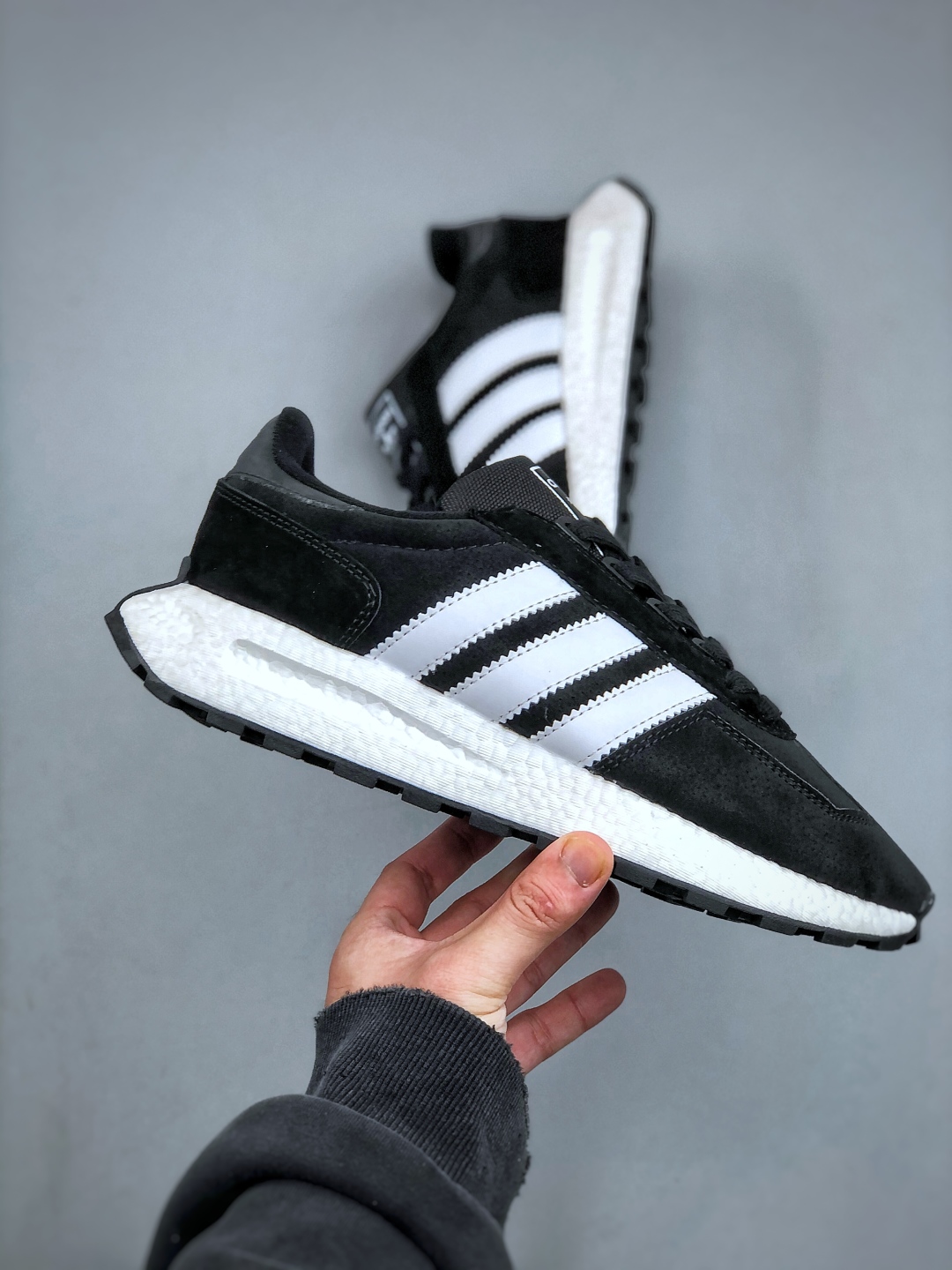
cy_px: 635
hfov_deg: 25.7
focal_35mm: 57
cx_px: 476
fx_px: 2090
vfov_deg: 33.8
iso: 40
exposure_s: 1/99
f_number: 2.8
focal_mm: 6.6
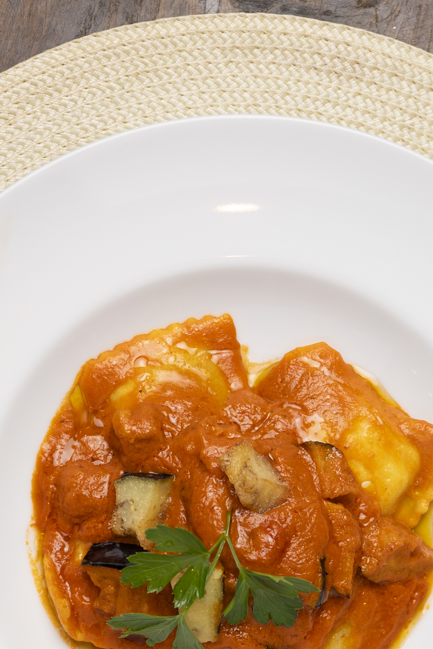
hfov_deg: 14.4
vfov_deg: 21.2
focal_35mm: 95
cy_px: 531
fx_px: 1714
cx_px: 244
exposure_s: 1/160
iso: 200
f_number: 2.8
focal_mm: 35
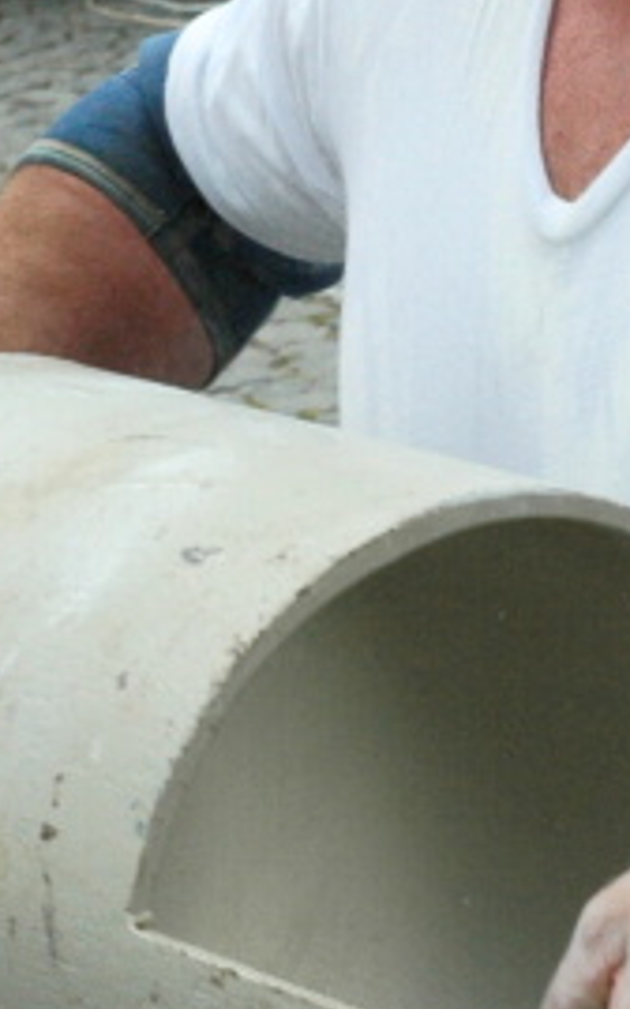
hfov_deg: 5.1
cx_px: 799
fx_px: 7036
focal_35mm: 256
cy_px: 293
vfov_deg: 8.2
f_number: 11
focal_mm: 44
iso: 500
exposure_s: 1/500
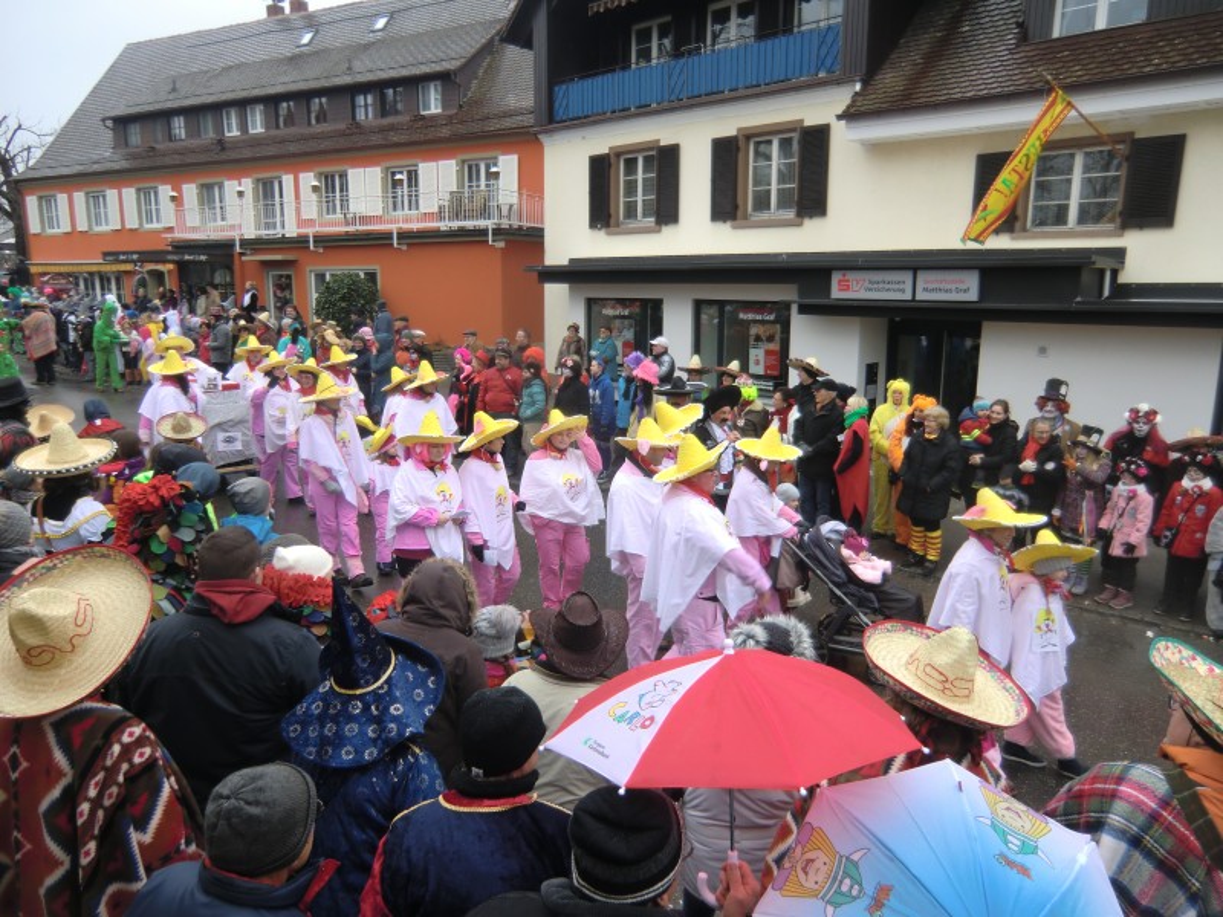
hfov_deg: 71.6
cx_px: 612
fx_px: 848
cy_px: 458
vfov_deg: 56.8
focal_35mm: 24
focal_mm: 4.3
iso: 64
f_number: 3.2
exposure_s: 1/100
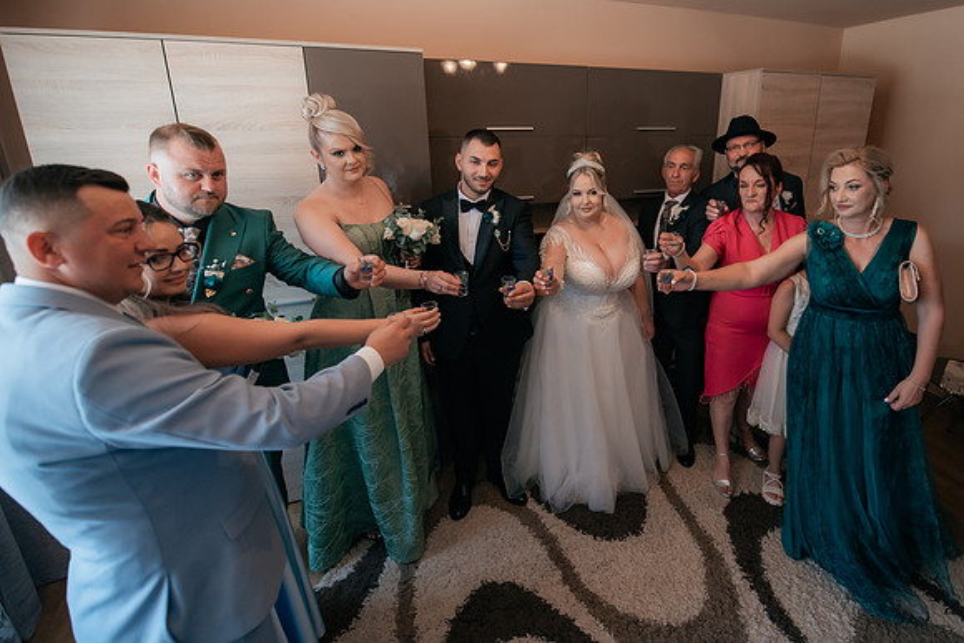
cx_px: 549
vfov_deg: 69.9
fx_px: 458
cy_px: 277
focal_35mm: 17
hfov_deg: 92.4
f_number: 2.8
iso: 1600
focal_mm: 15
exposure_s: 1/320
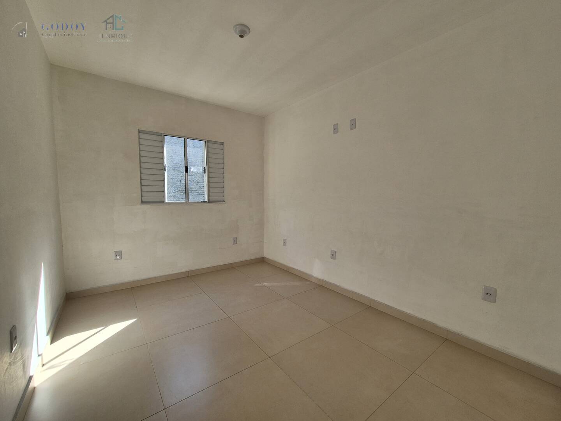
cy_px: 210
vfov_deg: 89.9
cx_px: 280
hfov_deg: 106.2
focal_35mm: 13
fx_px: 211
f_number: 2.2
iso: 50
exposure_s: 1/277
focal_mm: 2.2
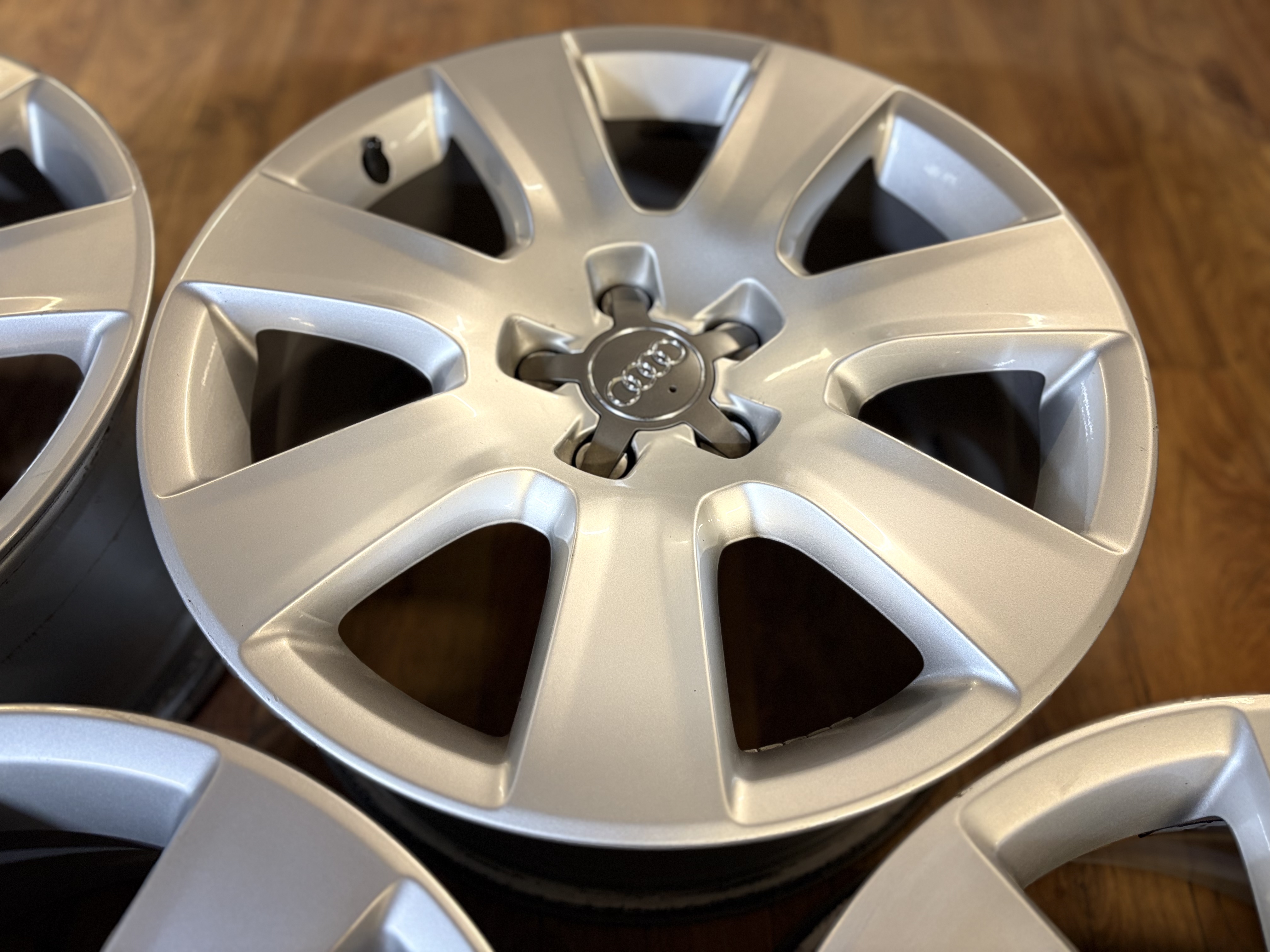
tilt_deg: -59.1
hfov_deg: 67.3
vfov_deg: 53.1
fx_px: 954
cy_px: 476
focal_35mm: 26
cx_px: 635
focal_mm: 5.96
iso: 200
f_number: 1.6
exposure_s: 1/50
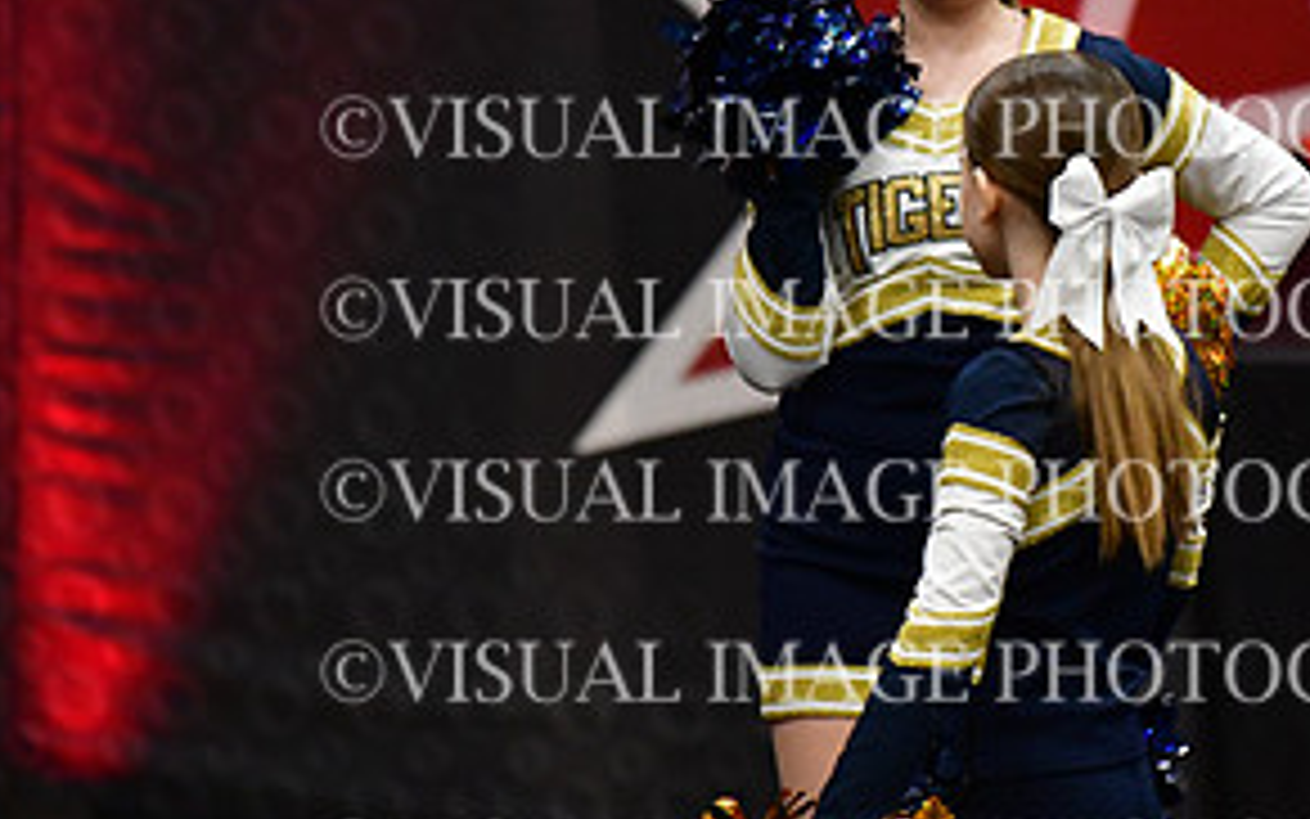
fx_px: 21747
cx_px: 972
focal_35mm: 609
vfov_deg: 2.2
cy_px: 218
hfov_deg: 3.4
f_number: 2.8
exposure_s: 1/800
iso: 4000
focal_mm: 200
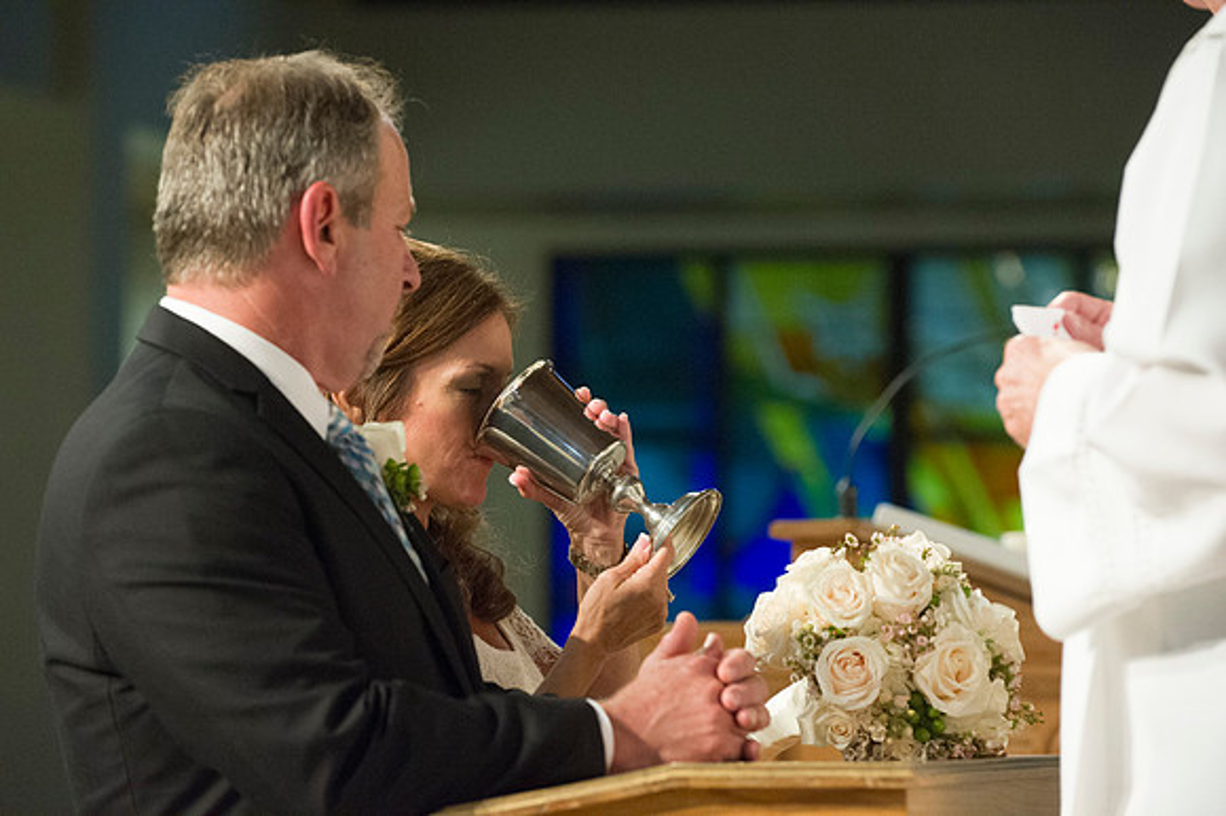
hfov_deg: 12.8
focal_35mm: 160
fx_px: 5446
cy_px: 408
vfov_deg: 8.6
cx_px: 613
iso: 5000
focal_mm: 160
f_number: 4
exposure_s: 1/160
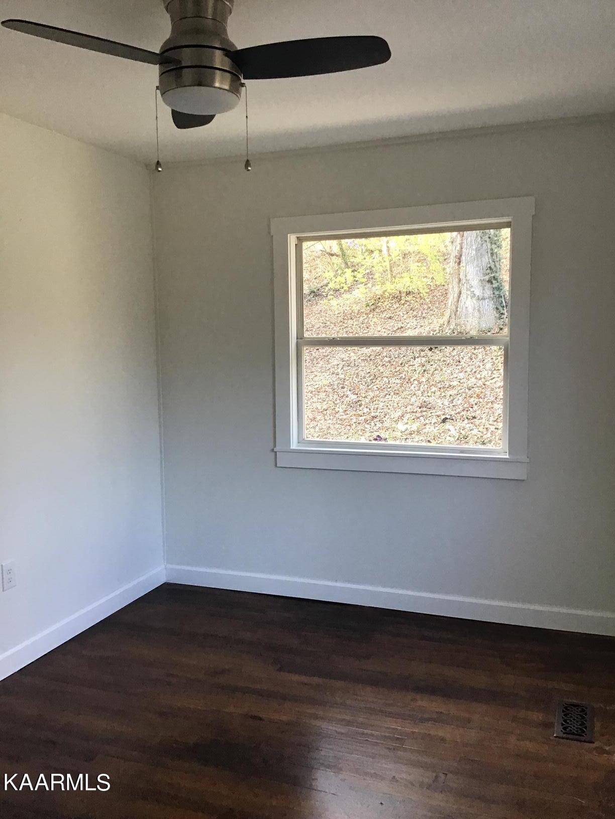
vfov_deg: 58.4
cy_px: 410
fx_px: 734
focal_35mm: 31
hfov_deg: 45.4
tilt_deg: -9.2
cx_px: 308
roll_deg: +1.8
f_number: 2.4
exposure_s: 1/30
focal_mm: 3.3
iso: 32
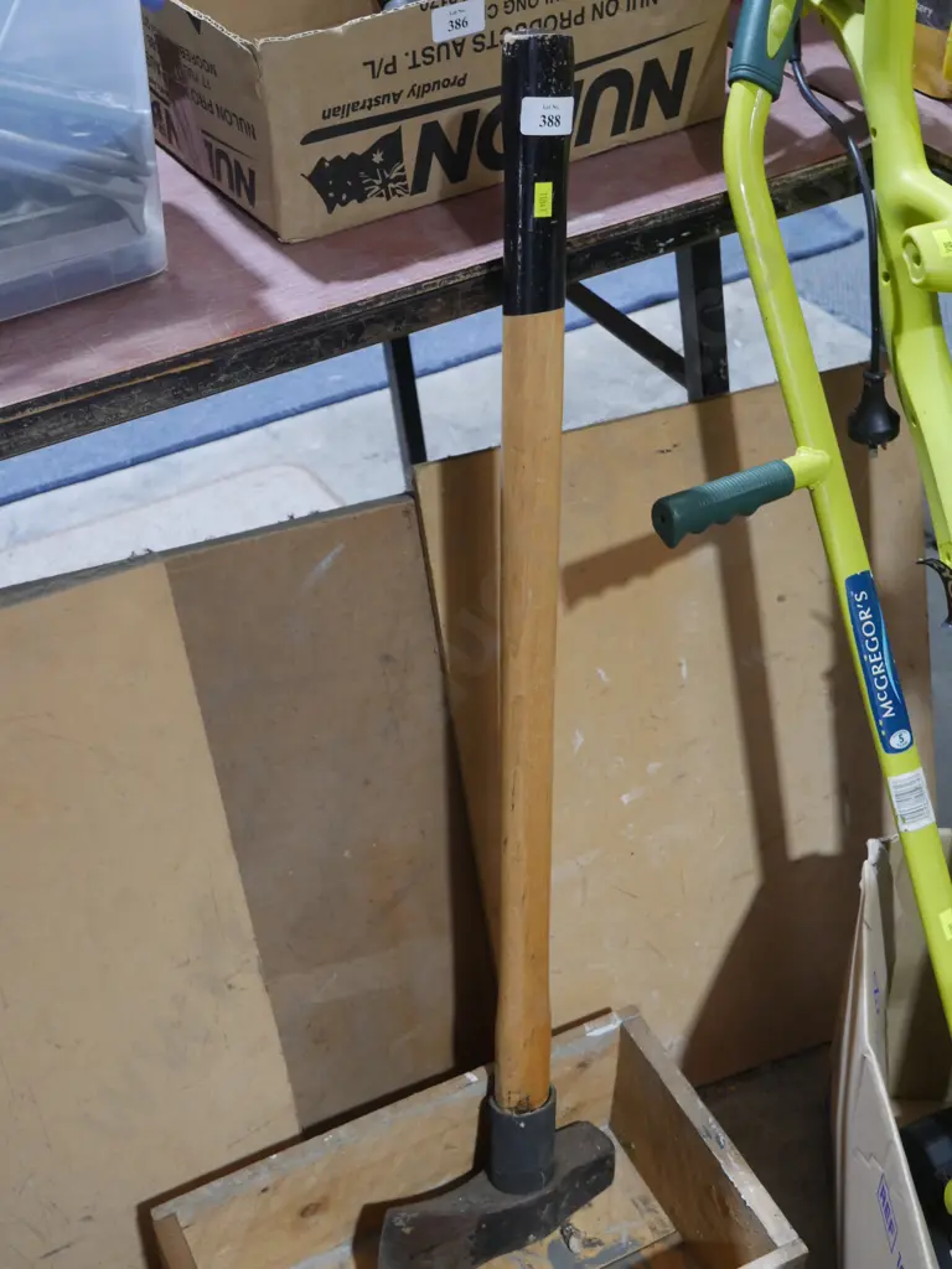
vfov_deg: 42.9
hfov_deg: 32.9
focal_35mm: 44
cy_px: 634
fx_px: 1613
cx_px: 476
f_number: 4.7
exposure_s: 1/60
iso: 1000
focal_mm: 22
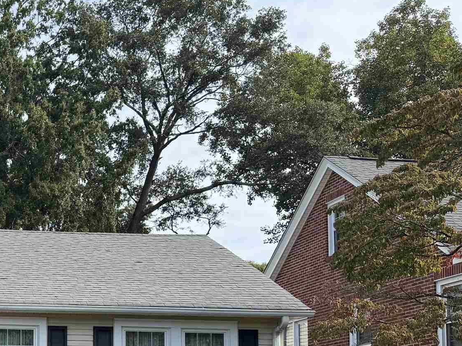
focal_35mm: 66
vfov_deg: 21.4
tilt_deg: +5.7
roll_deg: -1.1
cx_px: -117
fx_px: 881
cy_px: 352
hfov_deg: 25.8
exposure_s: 1/3279
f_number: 1.78
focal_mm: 6.76
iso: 100
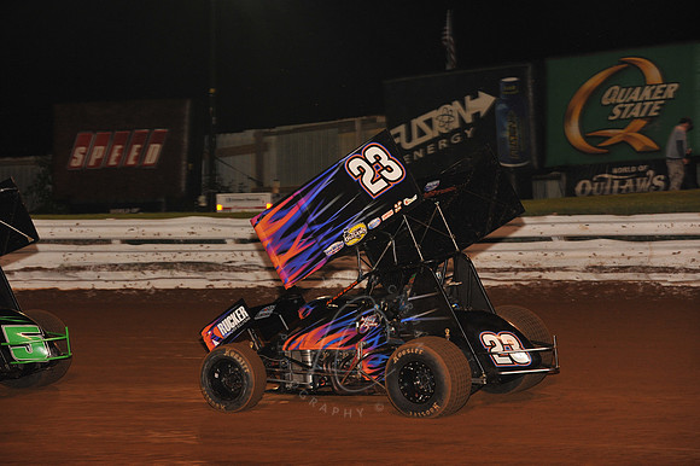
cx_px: 350
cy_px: 233
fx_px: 2429
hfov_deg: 16.4
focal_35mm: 125
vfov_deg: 11.0
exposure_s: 1/320
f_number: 6.3
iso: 1250
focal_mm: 125
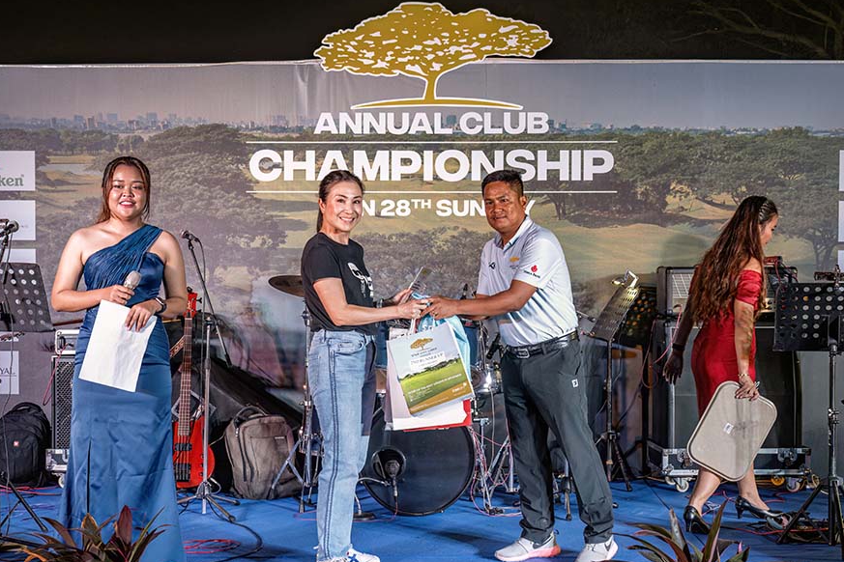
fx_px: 1031
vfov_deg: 30.5
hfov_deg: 44.5
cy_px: 296
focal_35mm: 44
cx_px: 426
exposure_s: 1/200
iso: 3200
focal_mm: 40
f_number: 5.6
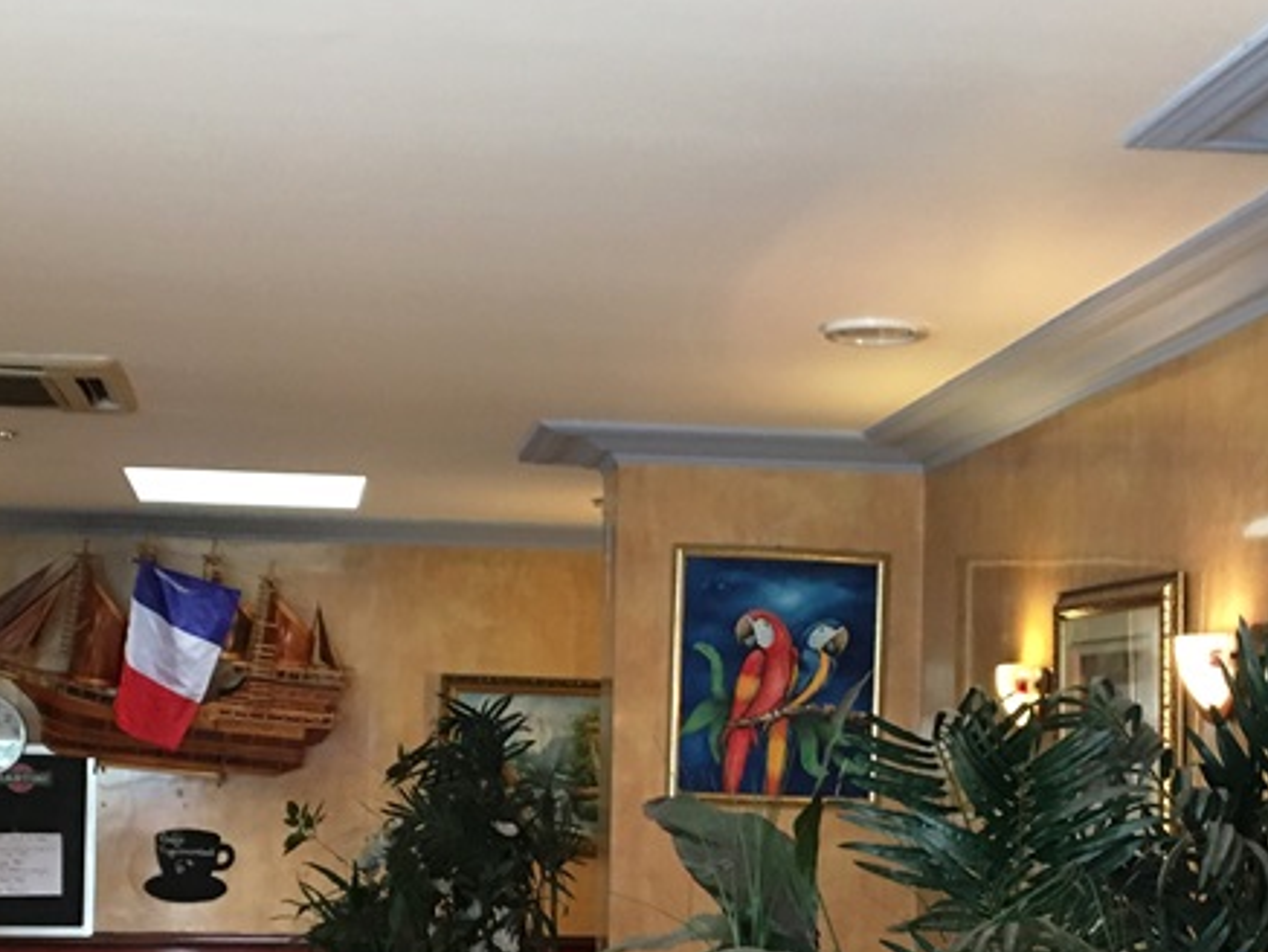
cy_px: 804
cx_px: 624
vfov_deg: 21.3
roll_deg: -2.3
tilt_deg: -0.7
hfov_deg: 28.6
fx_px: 2492
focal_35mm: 68
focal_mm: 4.15
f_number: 2.2
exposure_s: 1/33
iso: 160
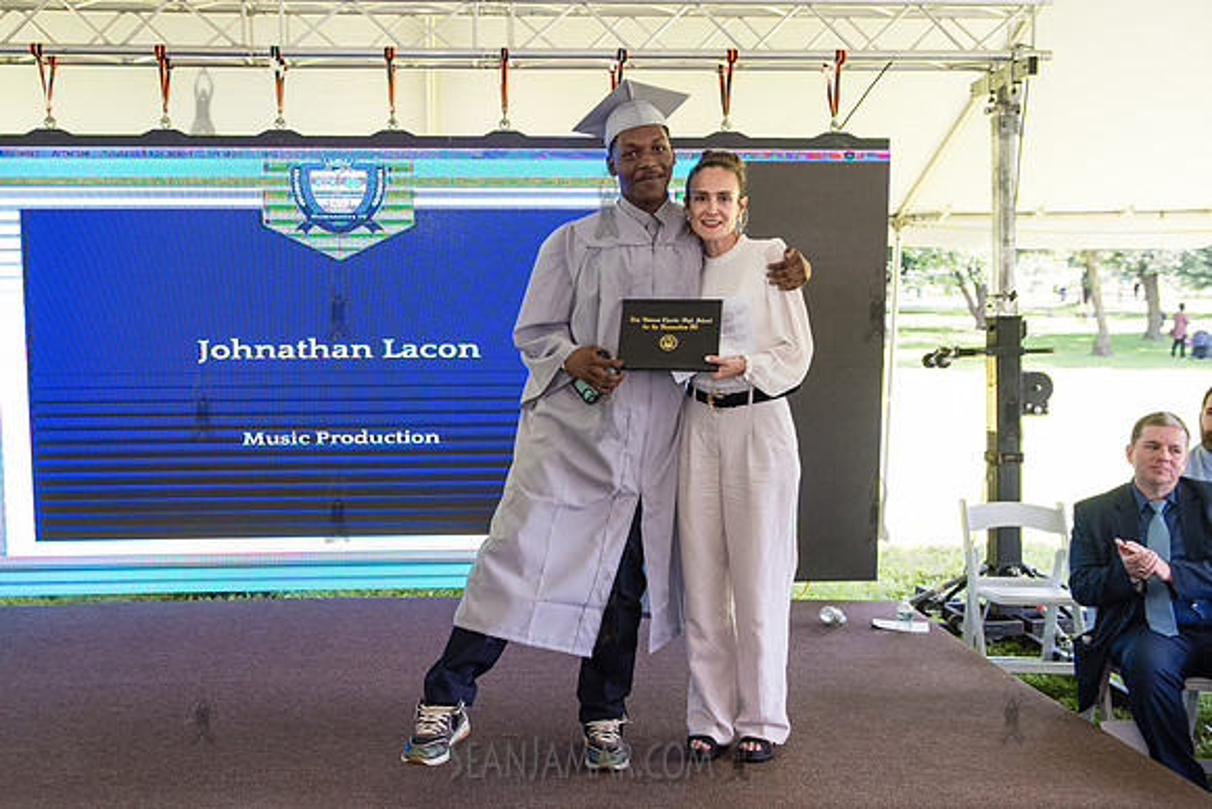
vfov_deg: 35.3
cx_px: 506
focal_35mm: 38
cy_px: 402
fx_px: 1271
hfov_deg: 50.8
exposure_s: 1/800
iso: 2500
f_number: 4
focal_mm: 32
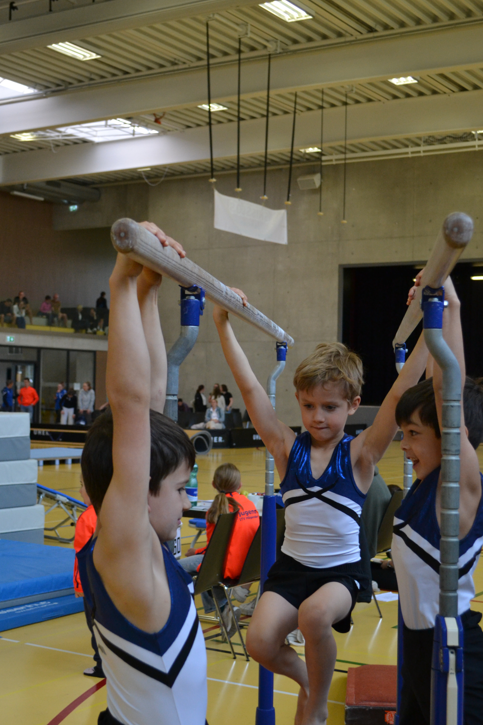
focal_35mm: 52
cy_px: 354
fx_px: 1046
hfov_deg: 26.0
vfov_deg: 38.2
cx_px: 251
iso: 1250
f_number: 4.8
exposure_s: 1/500
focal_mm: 32
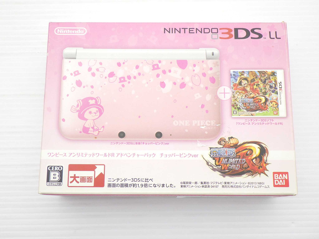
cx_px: 160
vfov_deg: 34.3
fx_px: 387
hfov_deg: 44.8
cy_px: 120
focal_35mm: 42
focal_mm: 7.5
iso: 200
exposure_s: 1/125
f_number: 4.2
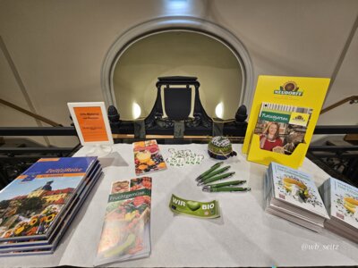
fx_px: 134
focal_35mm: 13
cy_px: 134
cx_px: 179
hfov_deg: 106.2
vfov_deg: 89.9
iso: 50
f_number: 2.2
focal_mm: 2.2
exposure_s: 1/50
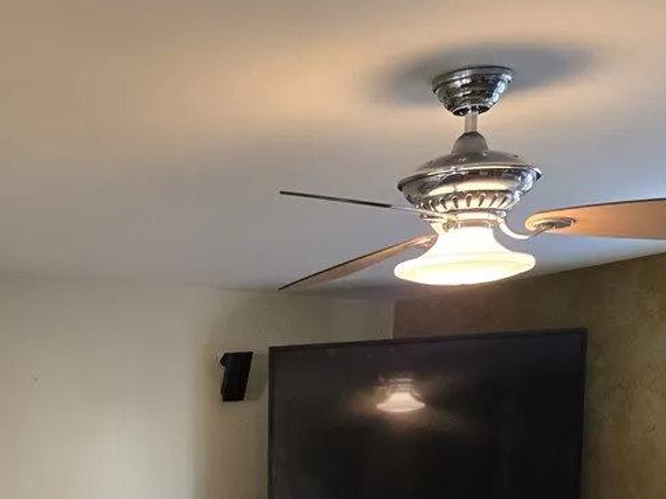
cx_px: 11
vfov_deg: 19.6
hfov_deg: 27.1
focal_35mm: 68
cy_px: 681
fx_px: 1308
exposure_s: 1/120
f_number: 1.8
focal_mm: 5.4
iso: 200
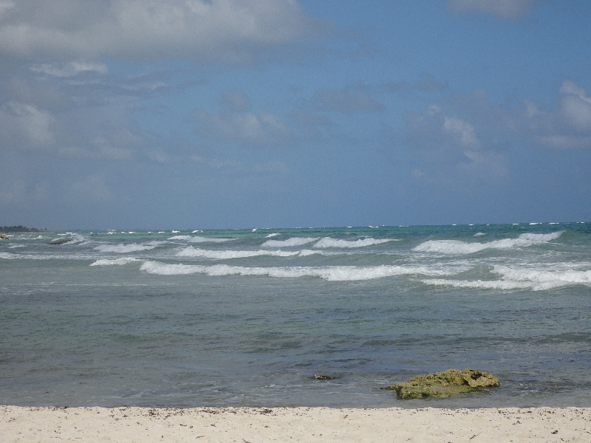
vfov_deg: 14.5
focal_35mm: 102
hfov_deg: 19.3
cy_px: 222
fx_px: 1741
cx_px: 296
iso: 80
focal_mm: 17.49
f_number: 5
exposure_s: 1/1000
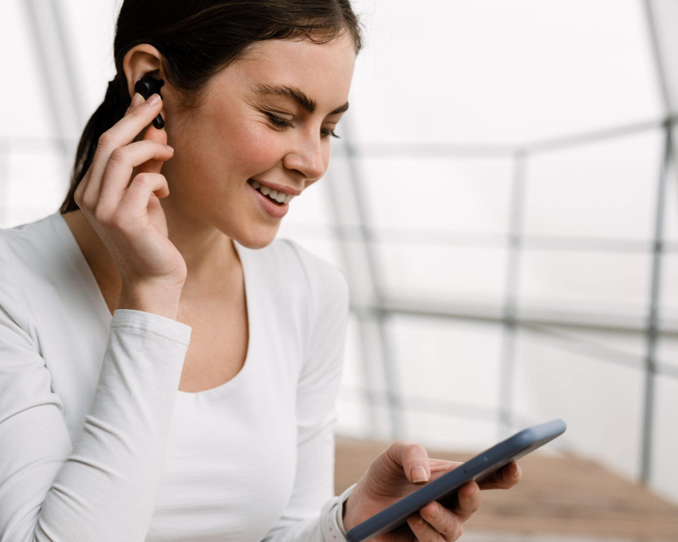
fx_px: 1325
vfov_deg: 23.1
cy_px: 251
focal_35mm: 66
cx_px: 332
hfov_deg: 28.7
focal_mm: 51
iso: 640
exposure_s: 1/200
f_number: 2.8
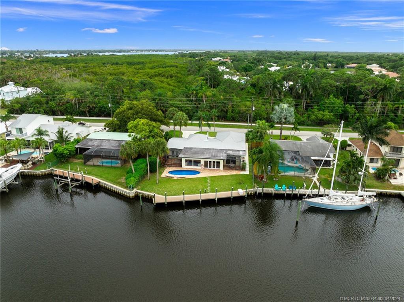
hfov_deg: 71.6
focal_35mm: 24
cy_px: 151
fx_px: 280
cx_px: 202
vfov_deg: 56.7
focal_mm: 12.29
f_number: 2.8
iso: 100
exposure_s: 1/800
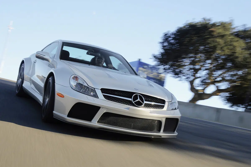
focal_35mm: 57
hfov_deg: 35.1
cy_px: 84
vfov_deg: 23.7
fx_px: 397
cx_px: 126
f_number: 8
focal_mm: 38
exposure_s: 1/40
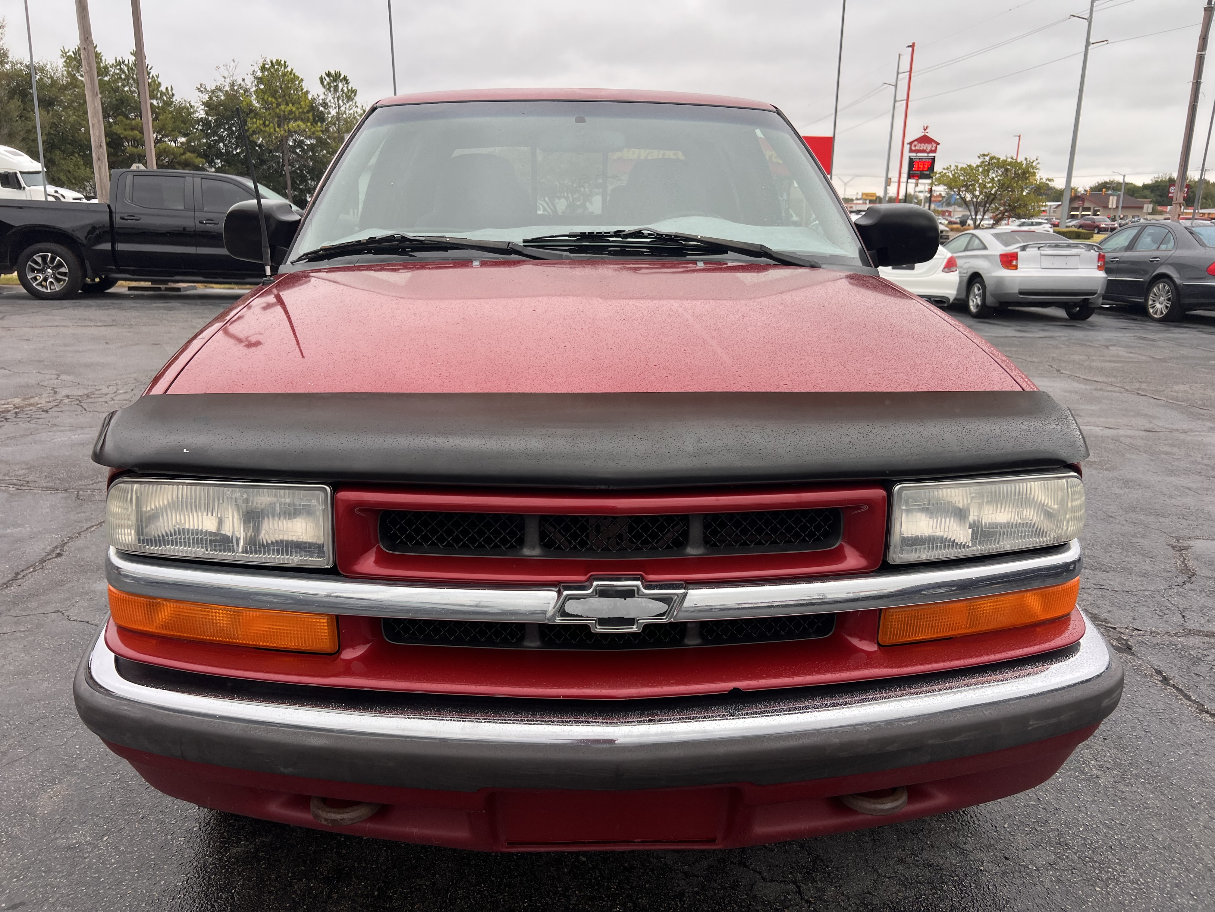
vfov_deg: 53.1
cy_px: 456
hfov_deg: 67.3
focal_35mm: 26
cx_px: 608
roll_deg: -0.2
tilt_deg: -14.6
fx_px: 913
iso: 50
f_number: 1.5
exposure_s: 1/466
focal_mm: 5.7
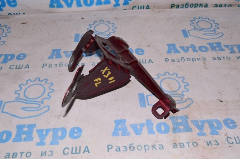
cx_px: 120
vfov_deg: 34.1
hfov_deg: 49.6
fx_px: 260
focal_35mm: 39
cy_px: 80
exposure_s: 1/125
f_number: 8
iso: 1600
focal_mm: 26
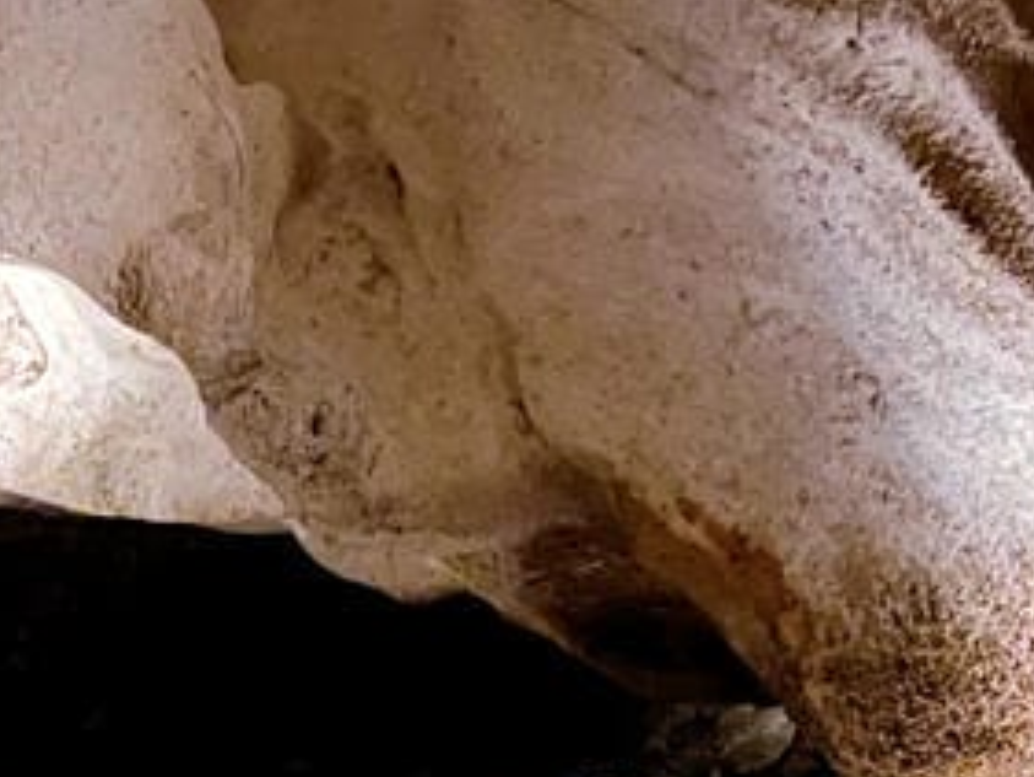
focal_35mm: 111
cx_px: 107
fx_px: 3317
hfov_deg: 17.5
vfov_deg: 12.9
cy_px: 1002
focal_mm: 5.7
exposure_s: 1/9
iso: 1250
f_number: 1.5
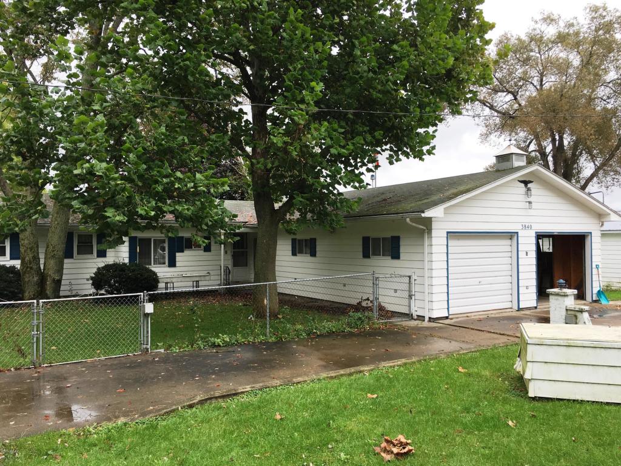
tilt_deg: +1.7
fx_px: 520
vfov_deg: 48.2
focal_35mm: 29
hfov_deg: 61.7
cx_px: 310
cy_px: 233
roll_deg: +0.3
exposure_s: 1/262
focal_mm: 4.15
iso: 25
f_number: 2.2
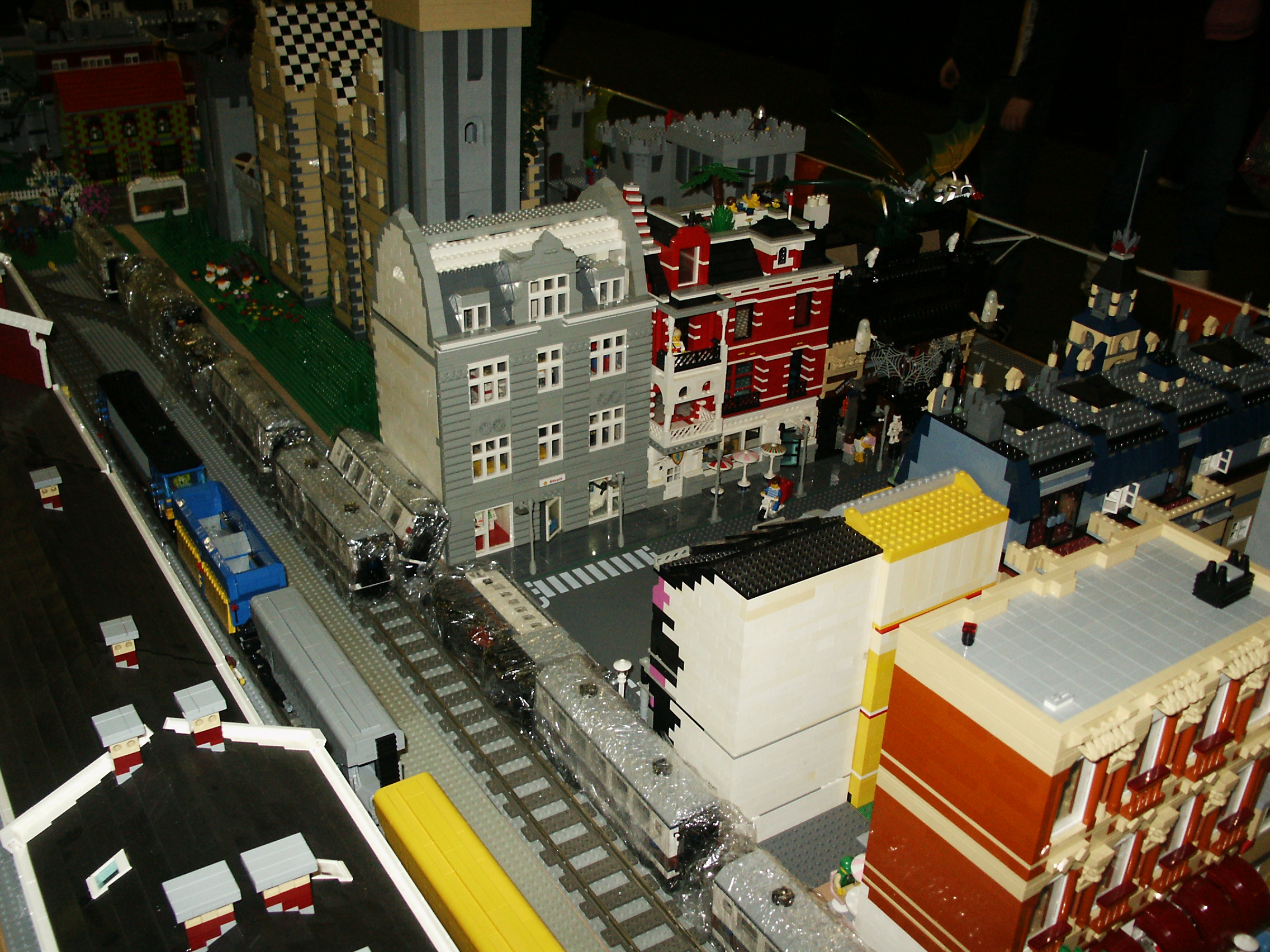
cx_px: 635
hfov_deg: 52.6
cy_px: 476
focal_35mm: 35
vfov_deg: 40.7
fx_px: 1284
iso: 200
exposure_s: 1/45
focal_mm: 7.2
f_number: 3
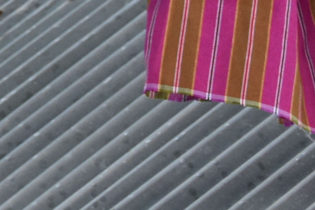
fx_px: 2860
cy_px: -276
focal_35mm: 327
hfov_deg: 5.8
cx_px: -728
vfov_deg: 4.1
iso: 400
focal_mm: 30
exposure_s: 1/200
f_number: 7.1
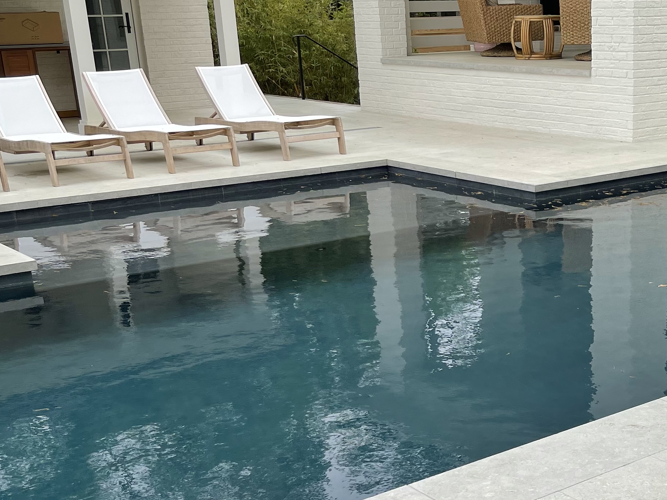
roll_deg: +0.1
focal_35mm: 57
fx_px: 1098
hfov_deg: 32.5
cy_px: 395
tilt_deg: -20.7
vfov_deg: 25.3
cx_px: 565
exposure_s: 1/2336
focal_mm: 5.1
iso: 32
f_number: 1.6
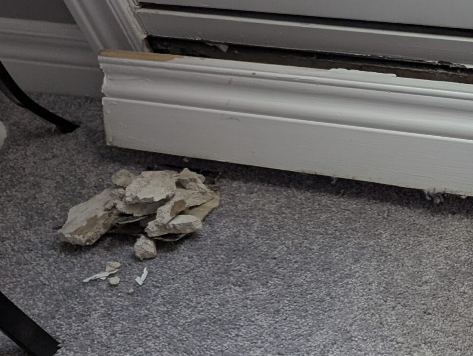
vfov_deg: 23.3
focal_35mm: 63
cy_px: 162
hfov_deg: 26.4
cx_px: 603
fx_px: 862
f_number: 1.85
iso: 74
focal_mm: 6.81
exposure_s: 1/141
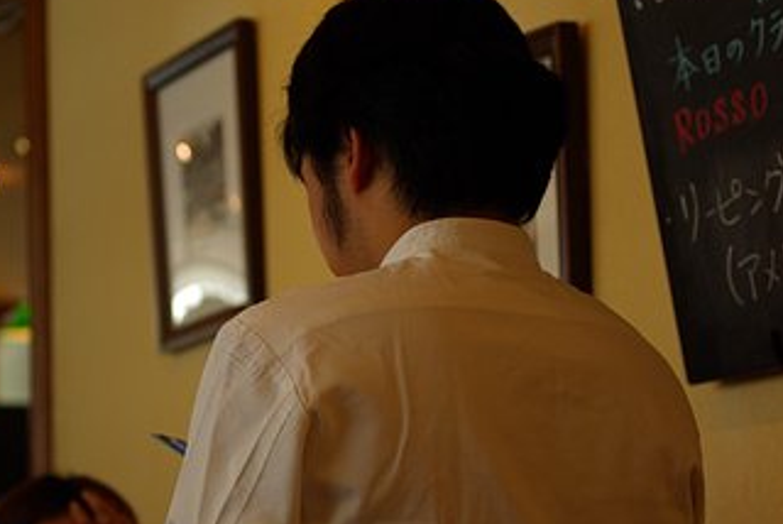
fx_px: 2612
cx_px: 281
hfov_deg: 17.0
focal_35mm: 120
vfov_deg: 11.4
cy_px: 344
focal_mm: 50
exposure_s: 1/180
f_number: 2.8
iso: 400
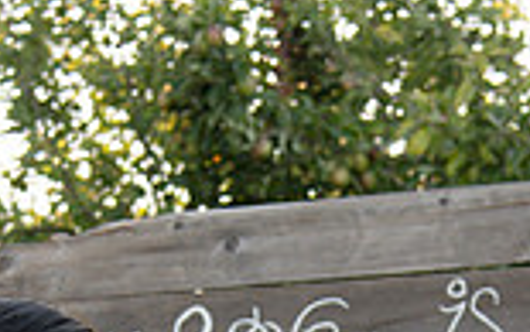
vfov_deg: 7.3
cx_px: 274
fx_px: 2543
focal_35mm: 176
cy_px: 570
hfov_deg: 11.9
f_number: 4
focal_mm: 46
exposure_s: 1/400
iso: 400
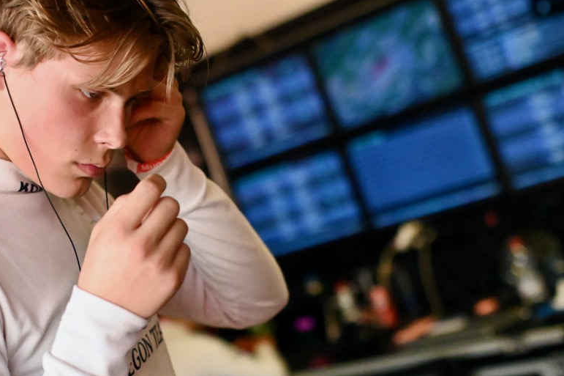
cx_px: 160
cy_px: 188
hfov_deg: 24.3
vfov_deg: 16.4
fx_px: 1299
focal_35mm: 83
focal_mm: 50
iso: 18000
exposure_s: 1/8000
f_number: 2.5
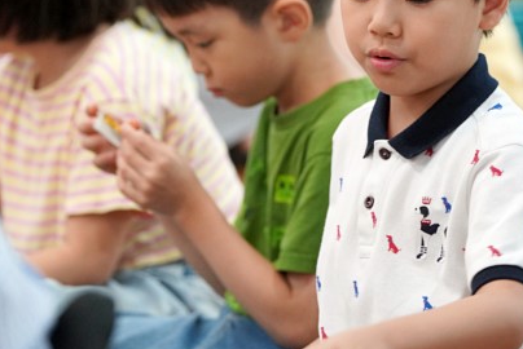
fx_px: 5016
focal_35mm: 345
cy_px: 62
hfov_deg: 6.0
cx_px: 476
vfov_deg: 4.0
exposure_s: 1/160
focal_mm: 155
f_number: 4
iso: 2500
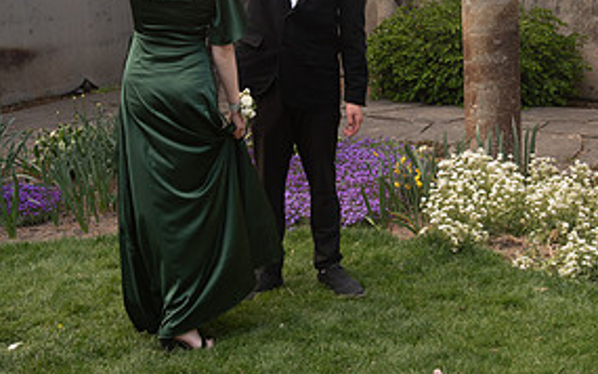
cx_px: 294
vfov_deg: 17.4
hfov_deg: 27.9
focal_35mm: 74
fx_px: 1206
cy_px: 57
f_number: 5.6
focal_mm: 46
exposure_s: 1/125
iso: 500
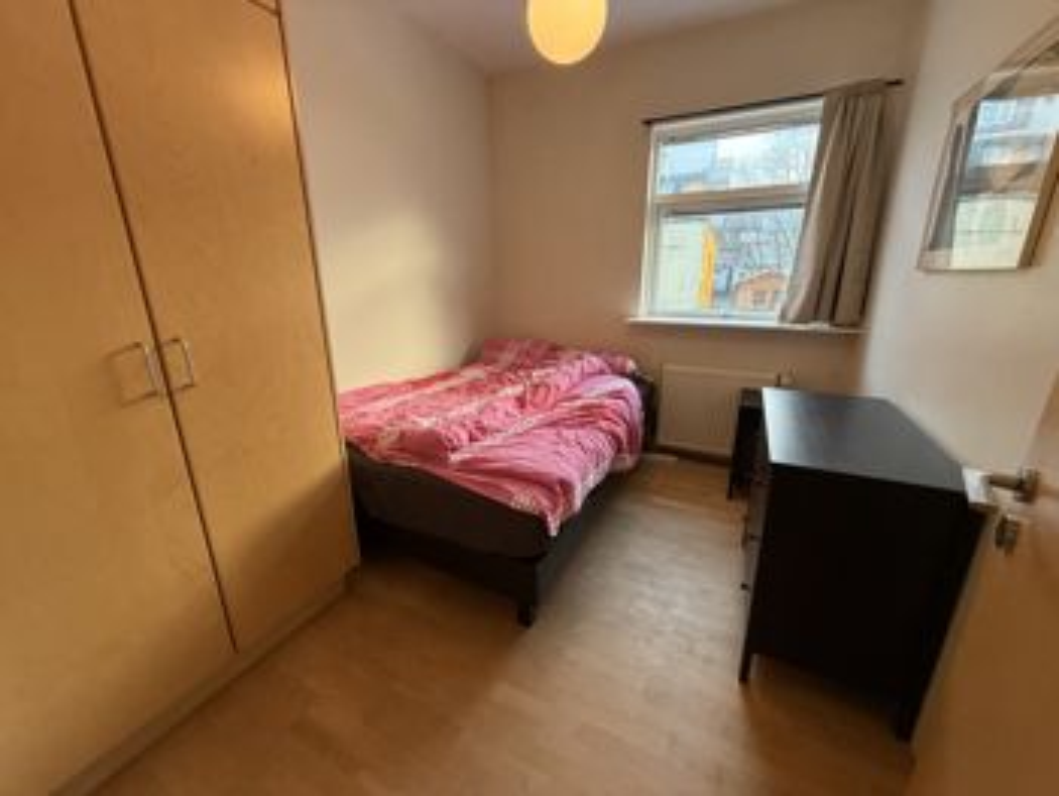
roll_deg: -0.1
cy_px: 398
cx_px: 530
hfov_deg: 102.0
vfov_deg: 85.7
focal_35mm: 14
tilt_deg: -16.0
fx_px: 429
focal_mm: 2.22
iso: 250
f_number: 2.2
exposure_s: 1/50
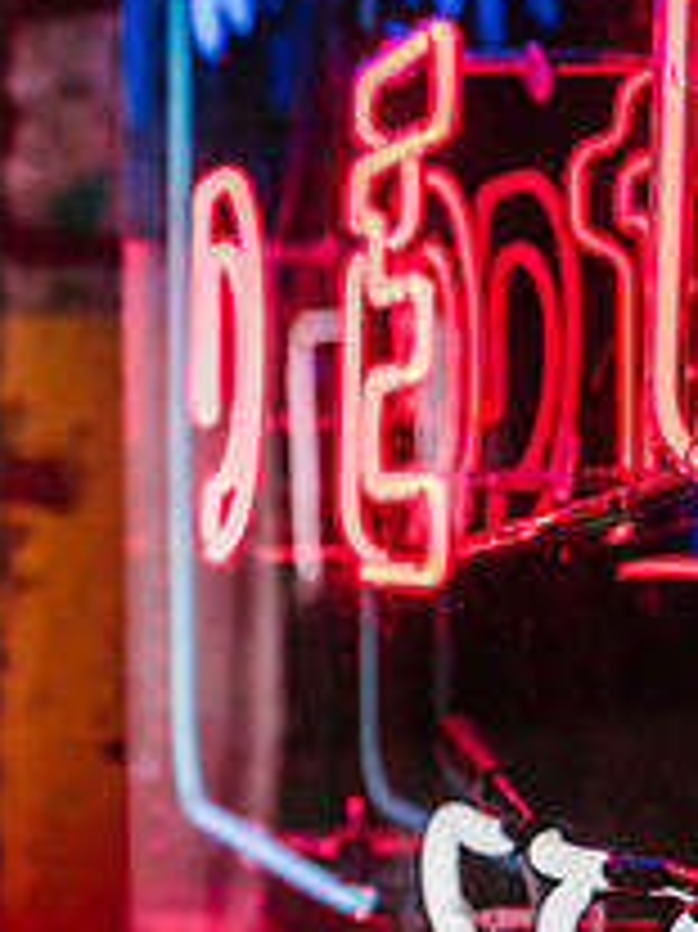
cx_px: -139
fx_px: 2261
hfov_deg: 16.8
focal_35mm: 84
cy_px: 684
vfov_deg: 23.1
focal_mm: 31
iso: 100
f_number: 2.8
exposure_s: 1/100
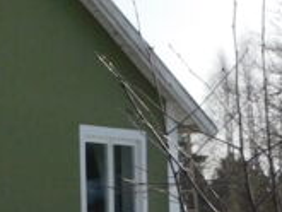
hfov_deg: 12.8
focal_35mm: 134
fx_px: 1092
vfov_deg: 11.0
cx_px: -289
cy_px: 203
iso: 125
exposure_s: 1/1250
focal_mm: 4
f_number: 3
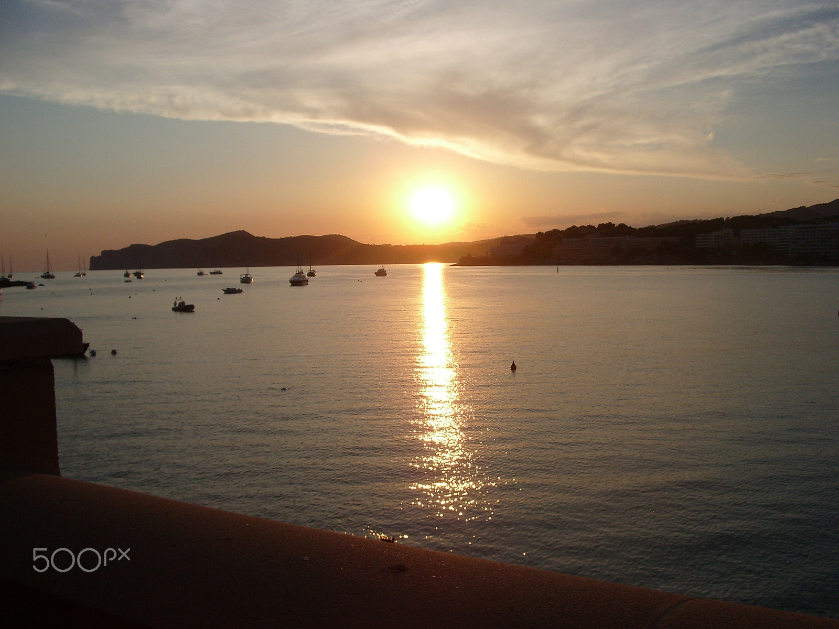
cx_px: 420
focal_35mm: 35
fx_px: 848
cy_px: 314
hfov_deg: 52.6
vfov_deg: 40.7
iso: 80
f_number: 4.3
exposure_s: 1/1000
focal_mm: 5.8
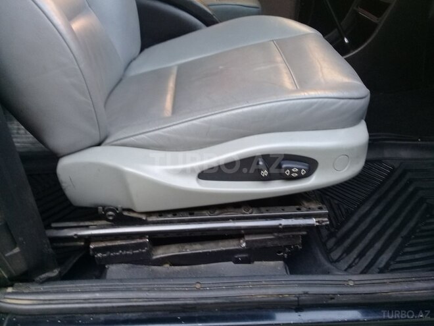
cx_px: 217
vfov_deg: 45.4
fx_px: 389
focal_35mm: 31
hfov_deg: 58.4
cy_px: 163
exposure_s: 1/33
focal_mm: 3.3
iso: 64
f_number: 2.2
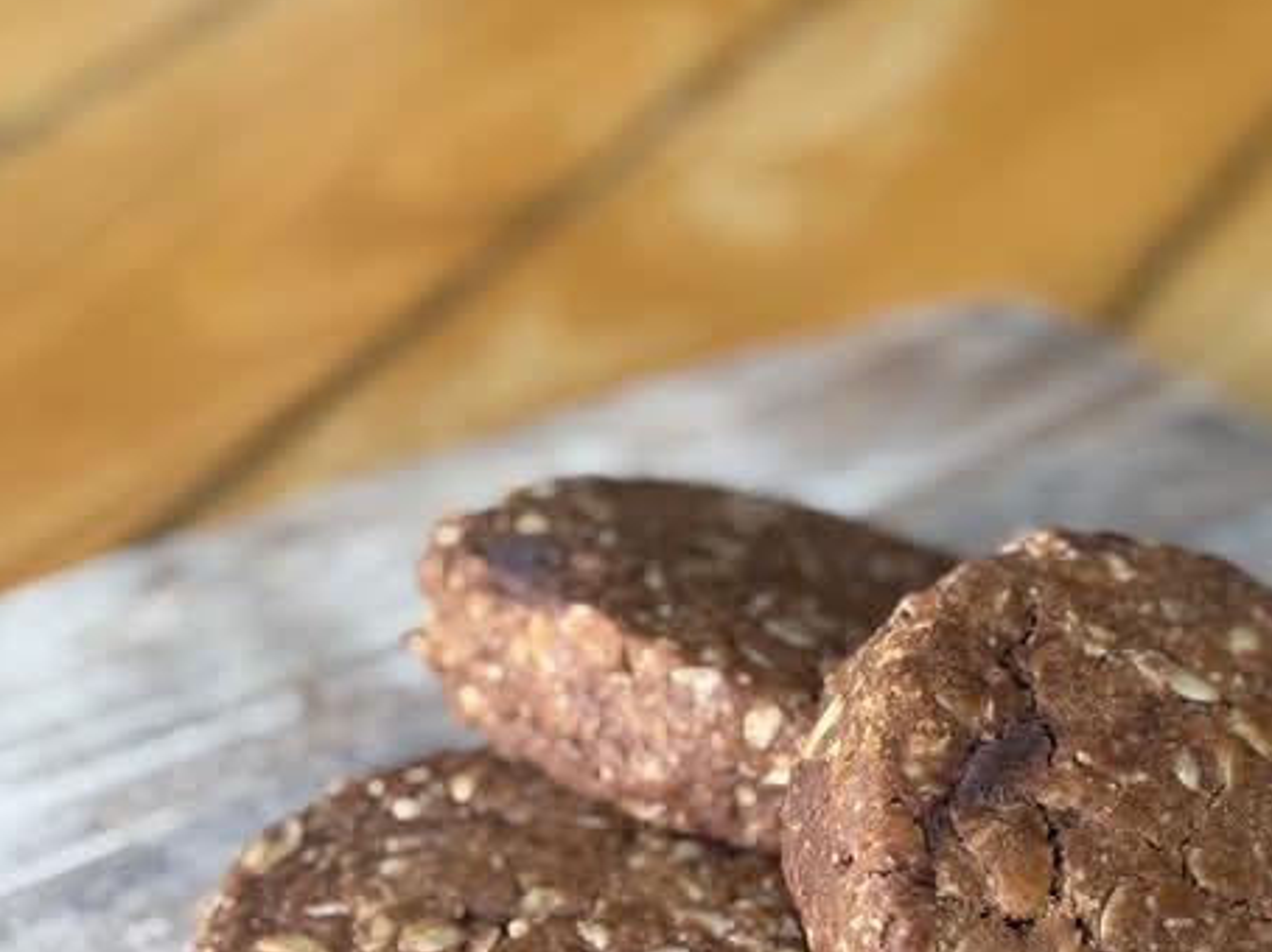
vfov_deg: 17.2
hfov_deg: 23.3
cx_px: 765
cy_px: 914
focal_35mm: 84
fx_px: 3085
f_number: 1.6
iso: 50
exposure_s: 1/82
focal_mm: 5.96
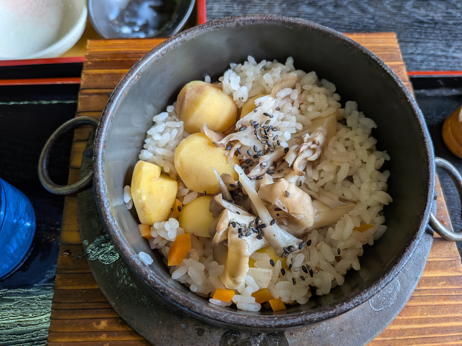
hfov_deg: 71.6
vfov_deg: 56.8
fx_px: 320
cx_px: 231
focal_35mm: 24
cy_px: 173
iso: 74
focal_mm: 4.53
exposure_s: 1/100
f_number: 1.7
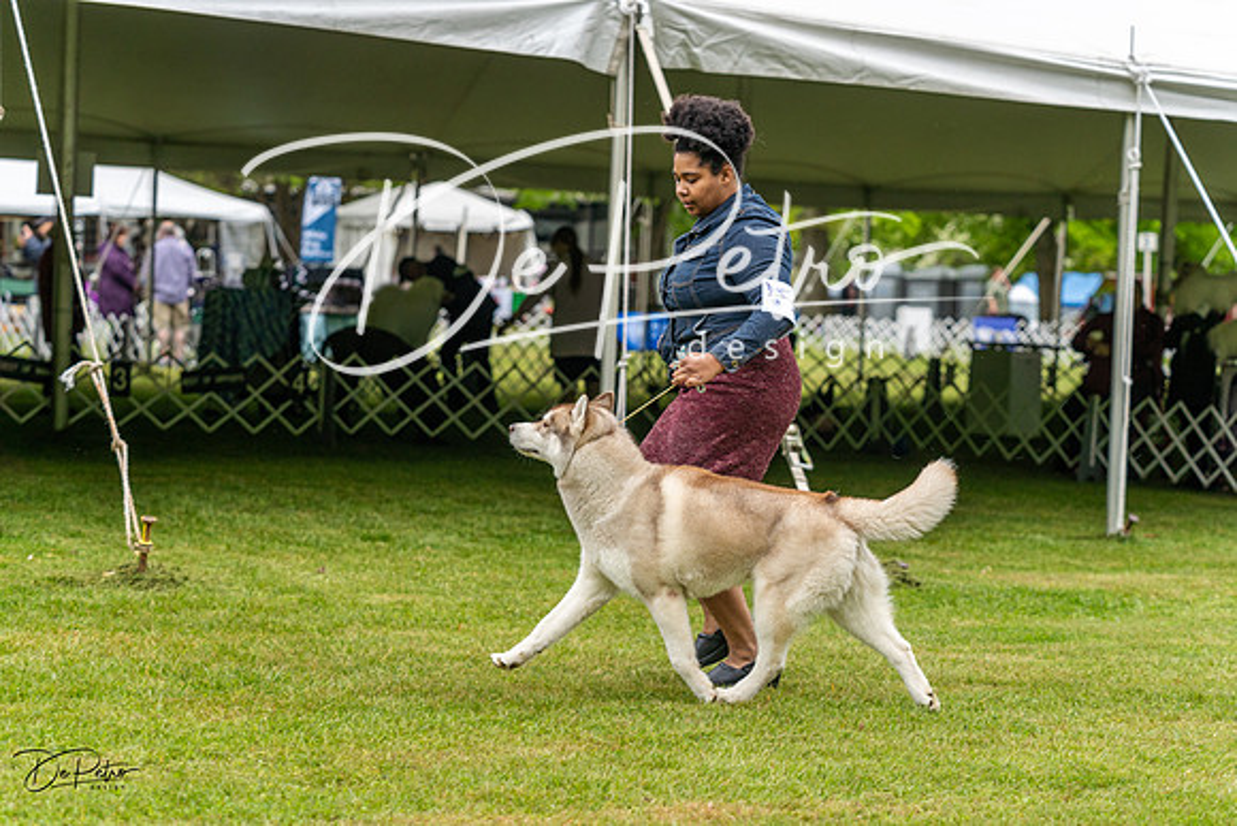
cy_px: 413
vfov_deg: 15.0
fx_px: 3127
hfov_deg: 22.4
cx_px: 618
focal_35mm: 91
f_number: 4
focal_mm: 91
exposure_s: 1/800
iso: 400
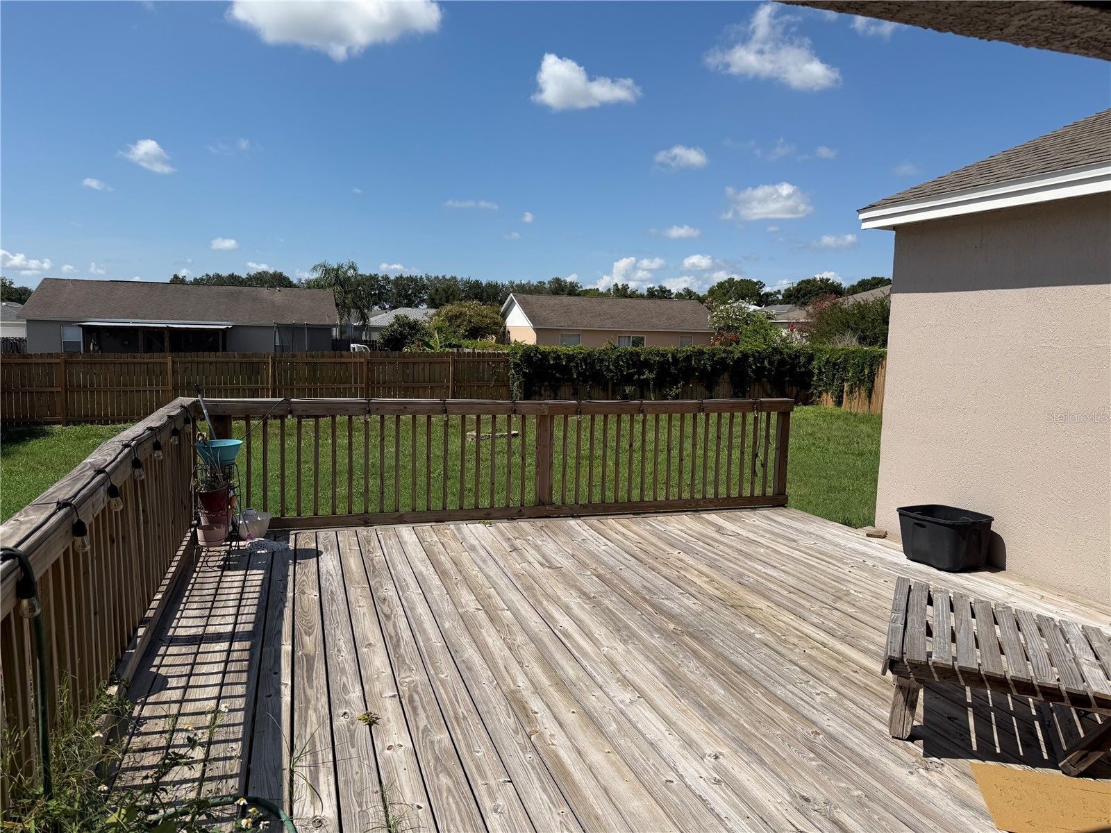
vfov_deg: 56.8
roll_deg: -1.7
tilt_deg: -6.1
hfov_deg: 71.6
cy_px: 416
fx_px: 770
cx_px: 556
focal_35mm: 24
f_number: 1.78
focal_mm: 6.76
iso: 80
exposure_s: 1/6711
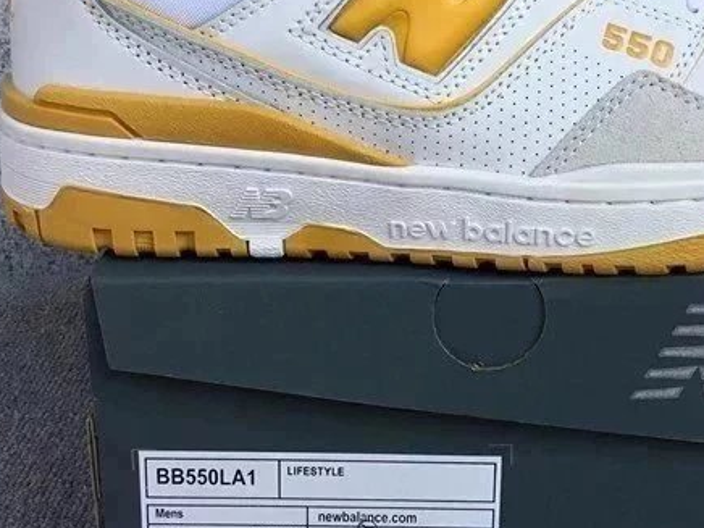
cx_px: 496
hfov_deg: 29.9
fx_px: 1302
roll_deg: +0.1
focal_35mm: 64
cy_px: 188
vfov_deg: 22.9
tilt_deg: -19.0
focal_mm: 3.3
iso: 25
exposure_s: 1/926
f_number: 2.4
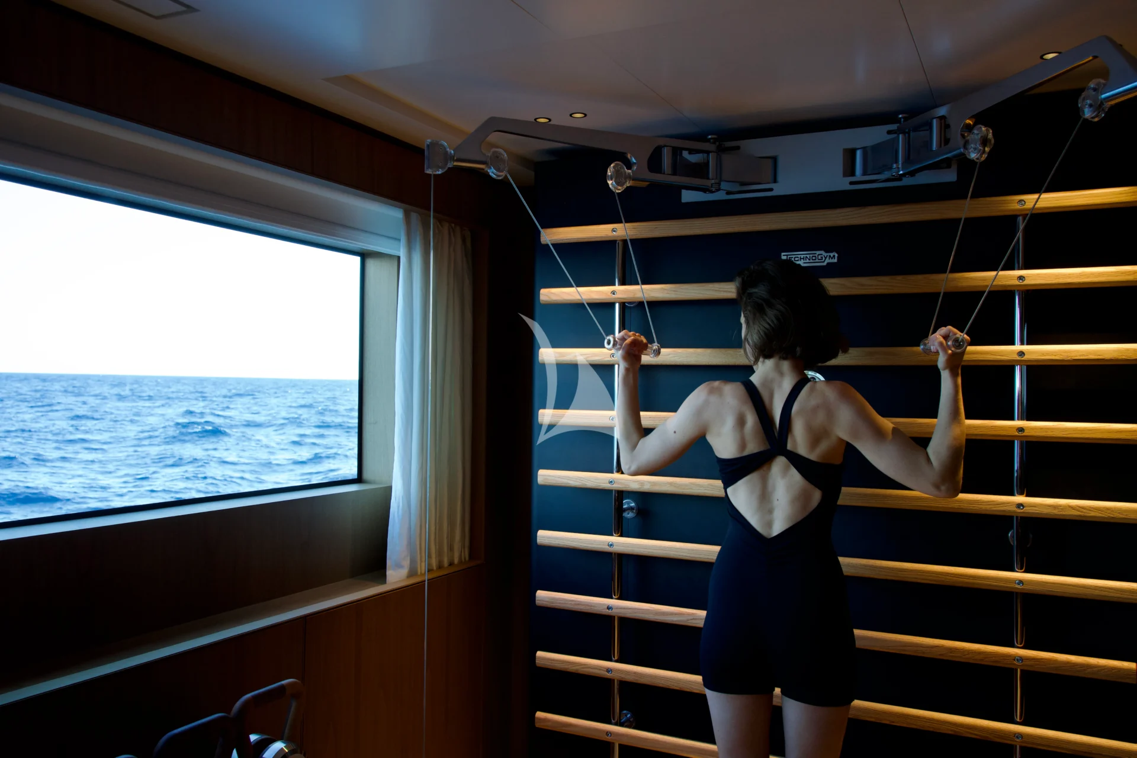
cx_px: 568
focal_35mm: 30
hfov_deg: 61.9
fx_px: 947
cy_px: 379
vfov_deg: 43.6
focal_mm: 30
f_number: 5.6
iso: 640
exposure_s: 1/100
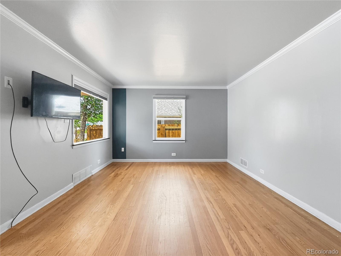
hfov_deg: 102.1
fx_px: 138
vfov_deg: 85.7
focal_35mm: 14
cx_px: 170
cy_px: 128
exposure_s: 1/99
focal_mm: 2.2
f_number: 2.2
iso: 125
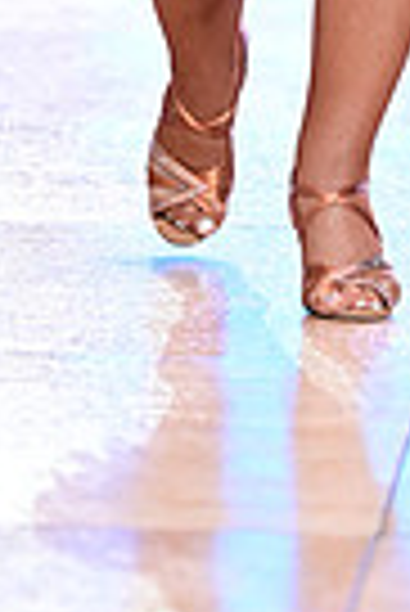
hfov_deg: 2.3
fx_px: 10155
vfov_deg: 3.4
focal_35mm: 596
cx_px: 487
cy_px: -572
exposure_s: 1/250
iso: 1600
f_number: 3.5
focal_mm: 140
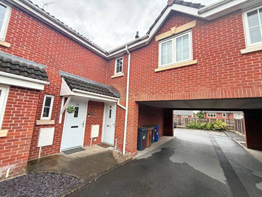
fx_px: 106
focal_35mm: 14
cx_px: 131
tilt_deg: +6.9
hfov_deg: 102.1
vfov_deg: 85.7
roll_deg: -3.0
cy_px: 98
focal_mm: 2.22
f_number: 2.2
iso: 50
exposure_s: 1/331
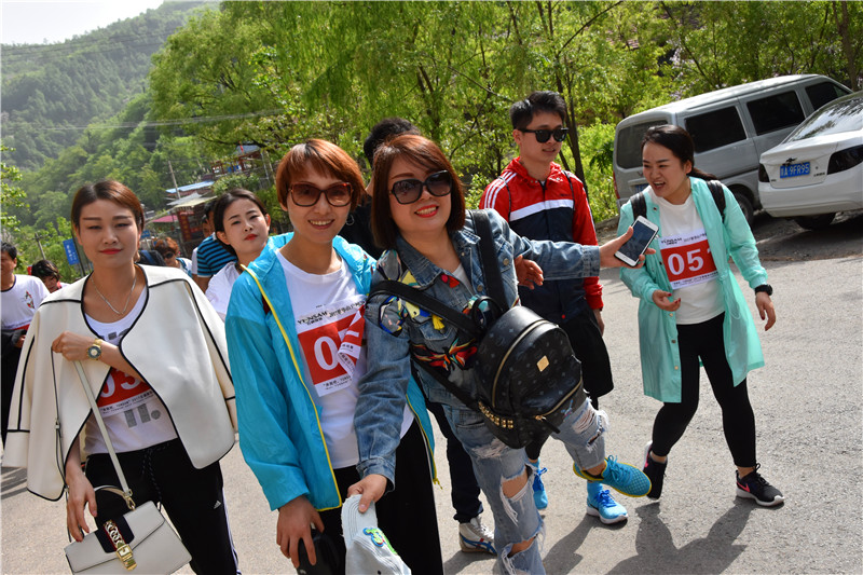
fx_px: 1007
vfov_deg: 31.9
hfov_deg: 46.4
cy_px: 288
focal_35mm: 42
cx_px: 432
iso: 400
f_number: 10
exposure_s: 1/400
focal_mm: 28
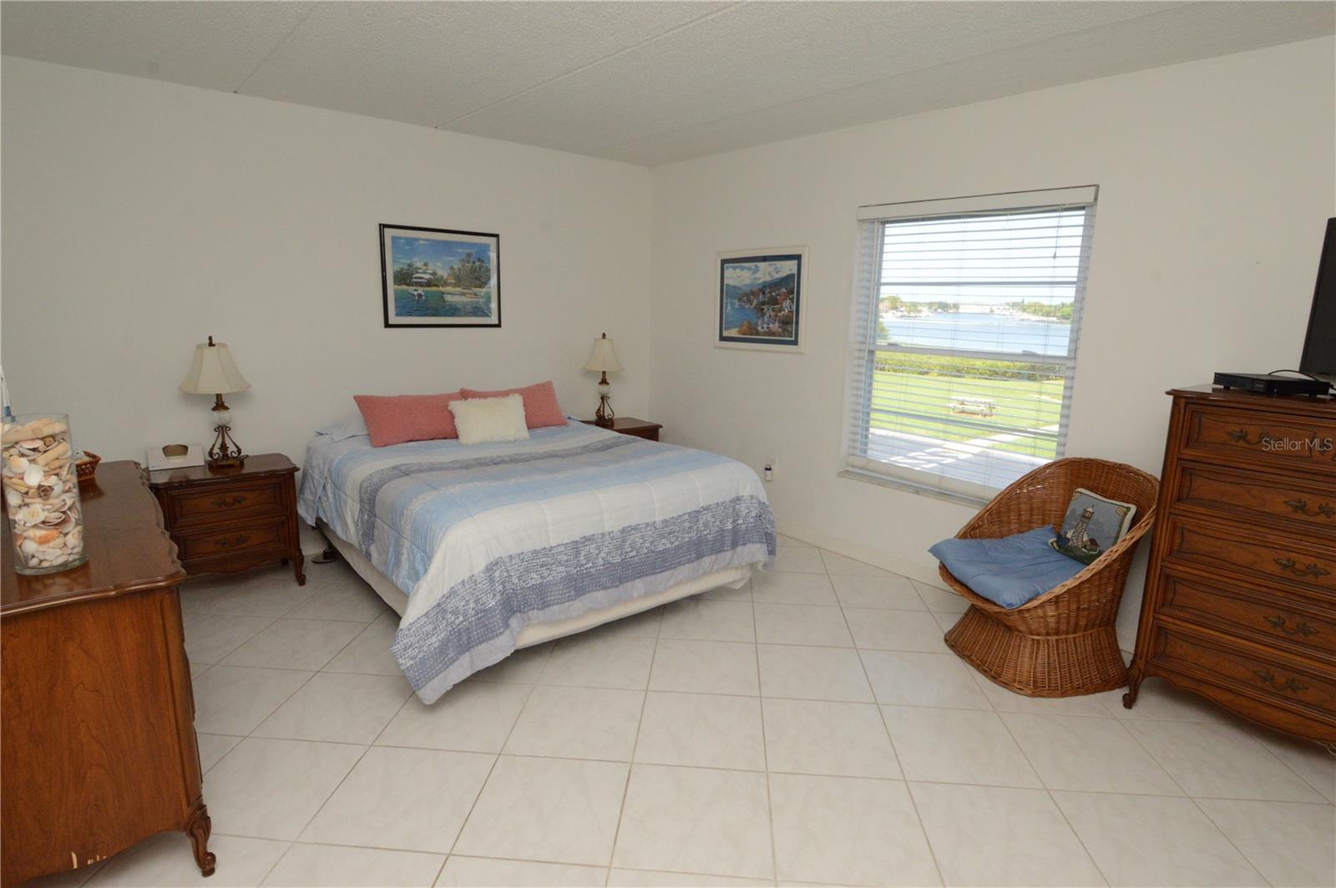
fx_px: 667
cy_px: 444
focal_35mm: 18
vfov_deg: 67.3
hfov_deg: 90.1
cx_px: 668
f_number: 11
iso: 1400
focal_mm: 12
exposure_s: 1/200
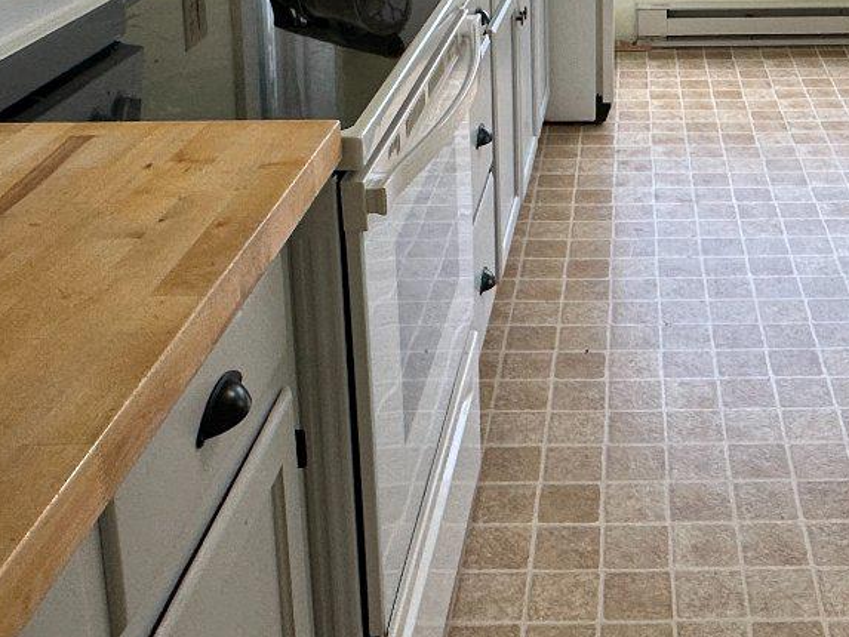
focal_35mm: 50
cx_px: 652
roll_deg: +0.5
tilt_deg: -10.9
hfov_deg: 37.1
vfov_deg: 27.0
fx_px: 1227
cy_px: -39
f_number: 2.2
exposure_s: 1/120
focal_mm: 2.22
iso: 100
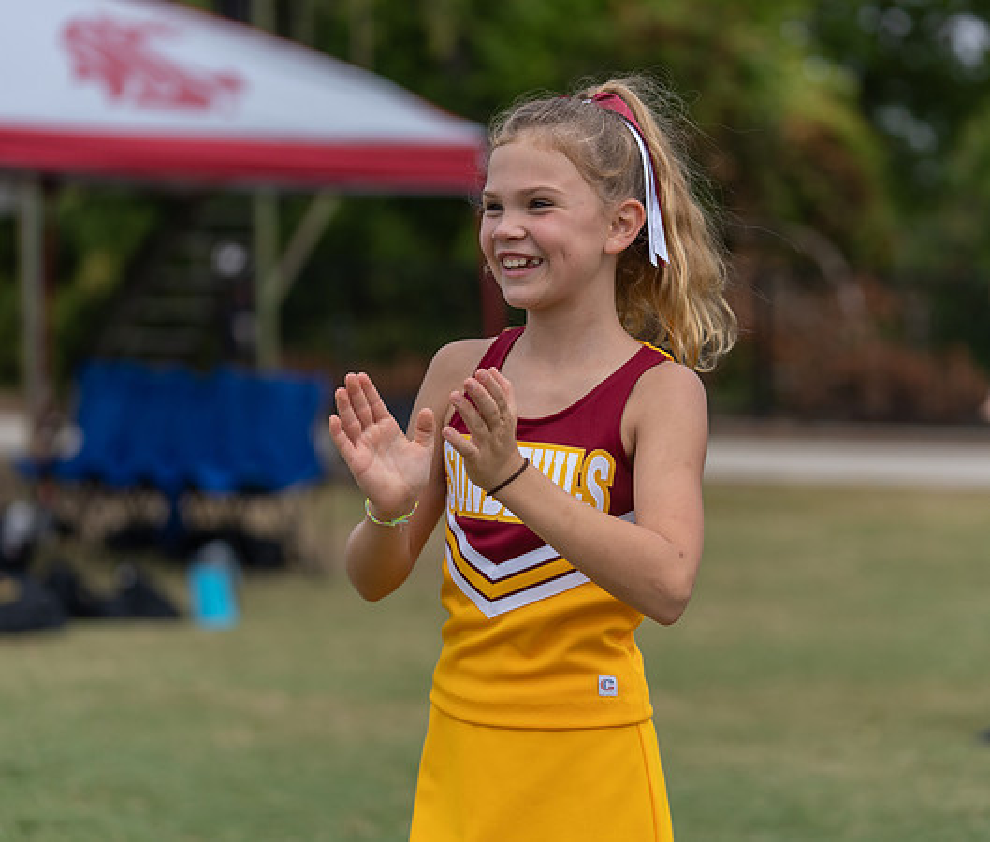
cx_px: 517
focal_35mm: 122
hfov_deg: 15.3
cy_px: 392
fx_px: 3678
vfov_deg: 13.1
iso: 80
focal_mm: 98
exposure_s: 1/1250
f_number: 2.8
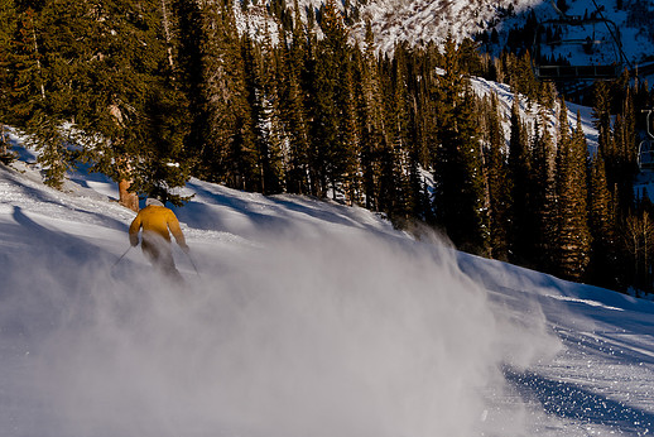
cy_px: 216
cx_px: 330
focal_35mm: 82
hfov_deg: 24.7
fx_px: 1490
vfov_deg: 16.7
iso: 160
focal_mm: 42
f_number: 6.3
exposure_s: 1/1000
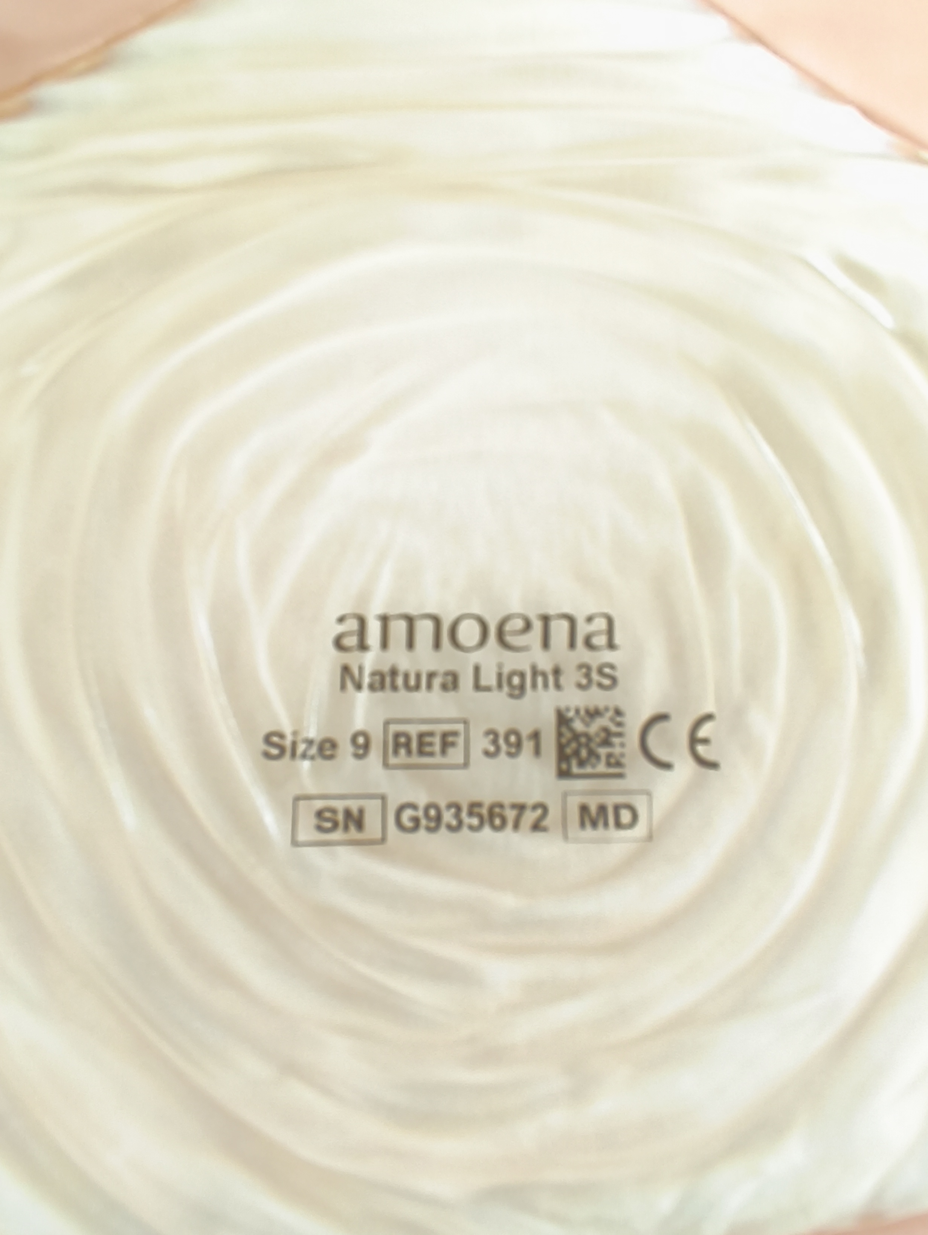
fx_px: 821
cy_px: 618
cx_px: 464
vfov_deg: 73.9
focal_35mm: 23
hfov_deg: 58.9
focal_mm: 1.65
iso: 50
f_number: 2.2
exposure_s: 1/30
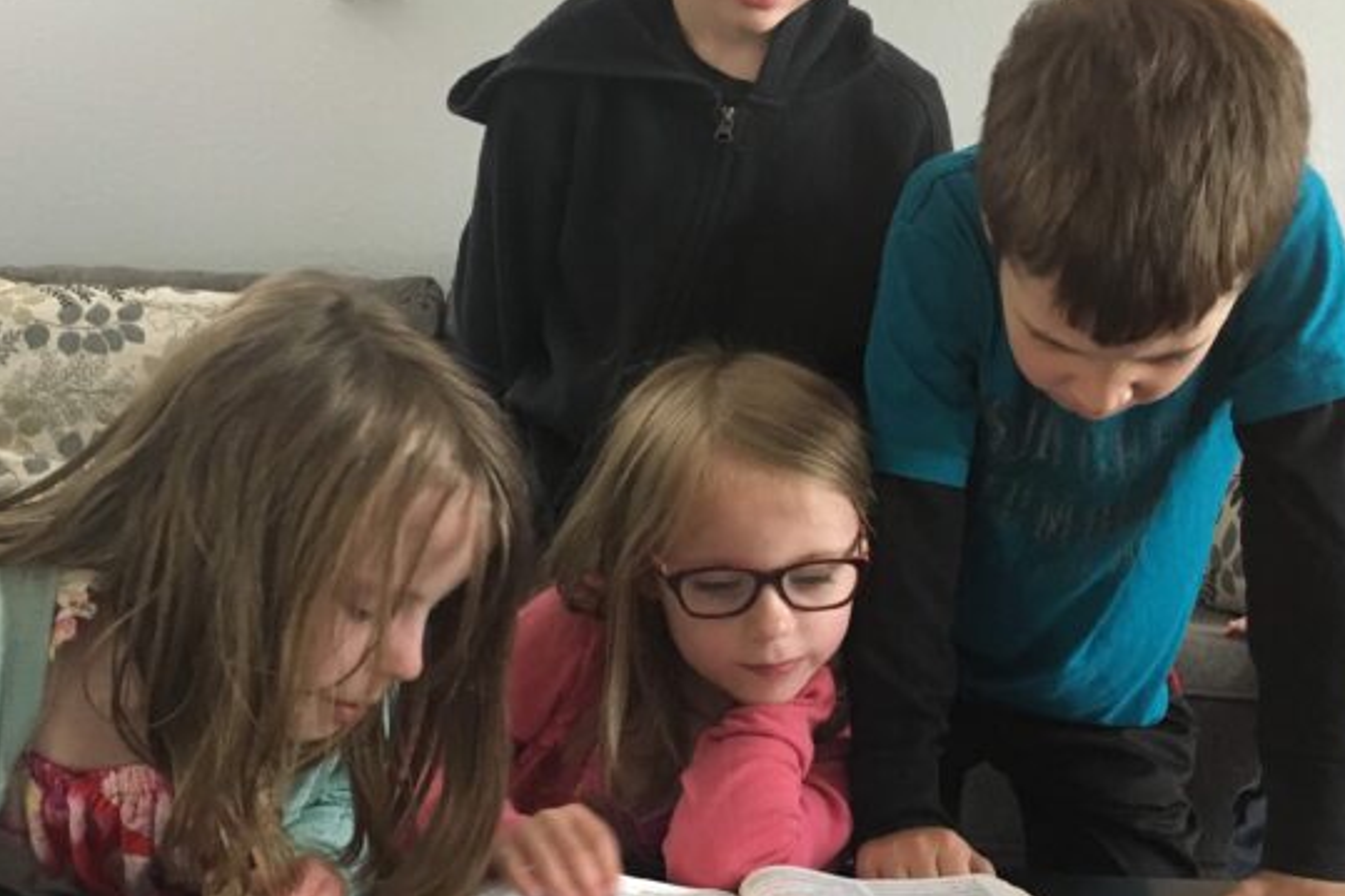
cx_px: 614
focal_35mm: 43
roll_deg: -2.6
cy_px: 504
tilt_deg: -9.4
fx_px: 1606
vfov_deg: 31.1
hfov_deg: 45.4
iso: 200
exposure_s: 1/15
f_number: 2.2
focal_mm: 4.15
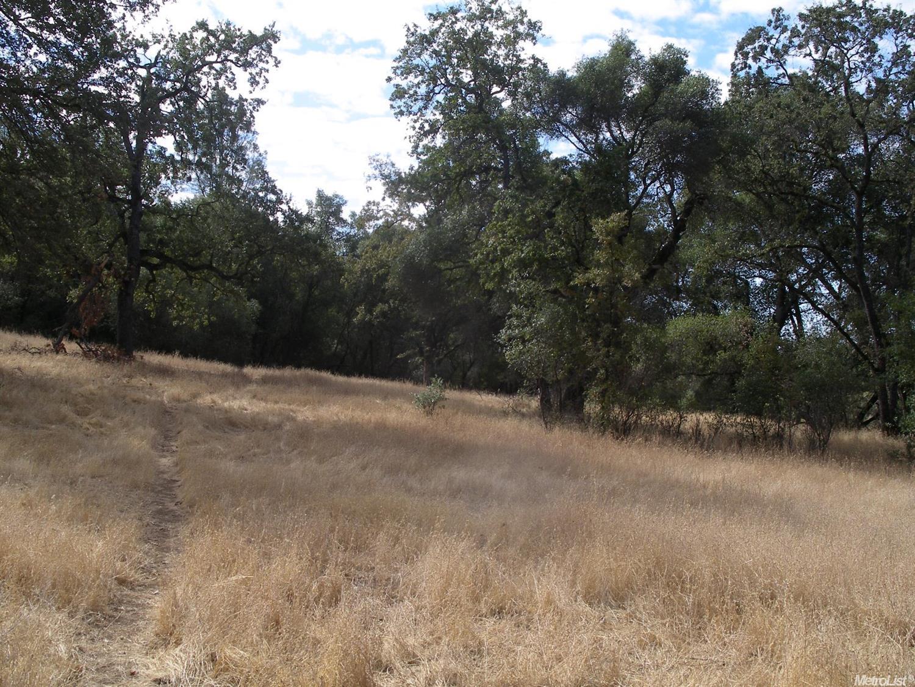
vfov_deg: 38.7
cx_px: 458
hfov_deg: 50.1
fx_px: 978
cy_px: 344
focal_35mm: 37
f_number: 5
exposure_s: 1/160
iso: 80
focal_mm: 7.8
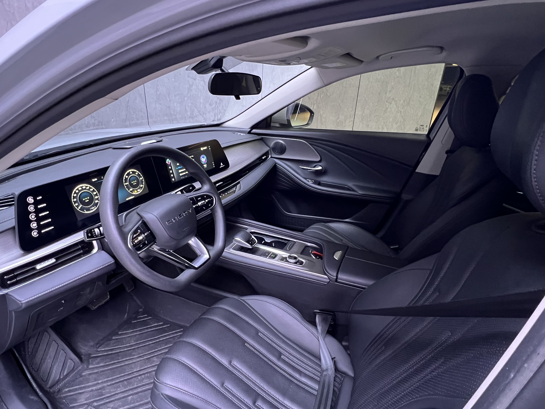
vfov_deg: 71.5
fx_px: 283
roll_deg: -1.2
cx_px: 261
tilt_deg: -25.6
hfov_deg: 87.7
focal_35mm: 18
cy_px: 217
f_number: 1.8
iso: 800
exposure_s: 1/34
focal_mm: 1.57
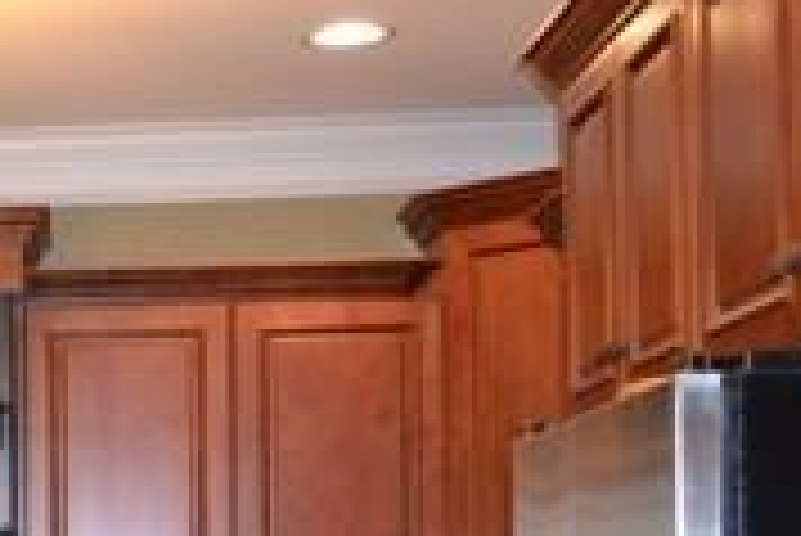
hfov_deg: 18.8
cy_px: 655
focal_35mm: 97
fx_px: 2160
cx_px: -360
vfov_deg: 13.7
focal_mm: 18
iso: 1100
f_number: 3.5
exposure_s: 1/60
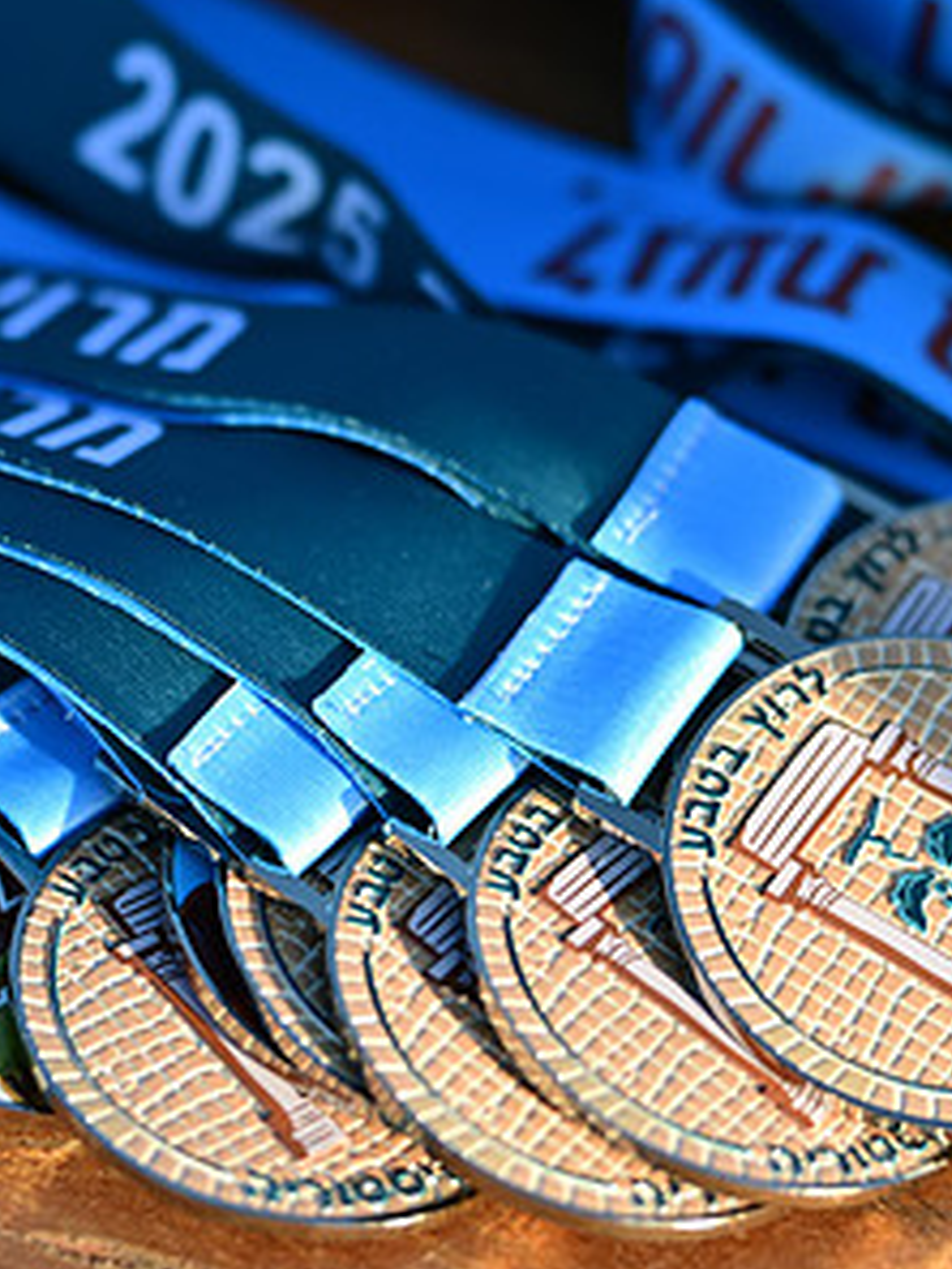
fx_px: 8214
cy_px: 697
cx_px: 416
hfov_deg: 6.6
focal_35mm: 224
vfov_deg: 8.8
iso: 220
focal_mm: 119
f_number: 2.8
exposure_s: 1/1600
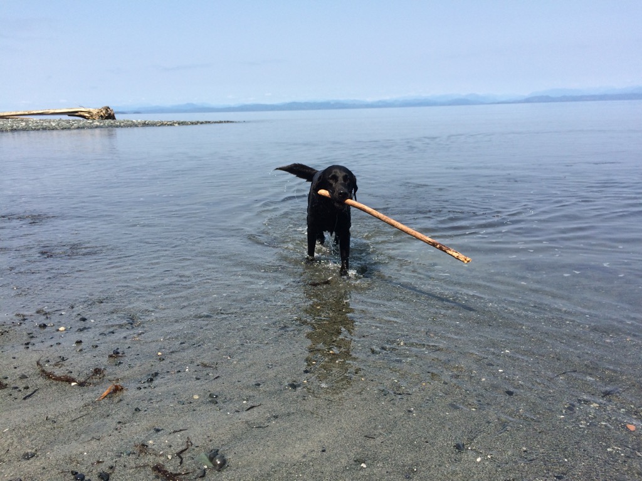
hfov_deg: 61.7
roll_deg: +1.2
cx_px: 321
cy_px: 240
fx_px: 538
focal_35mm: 29
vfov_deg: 48.2
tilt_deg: -14.9
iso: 32
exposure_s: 1/1953
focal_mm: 4.15
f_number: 2.2
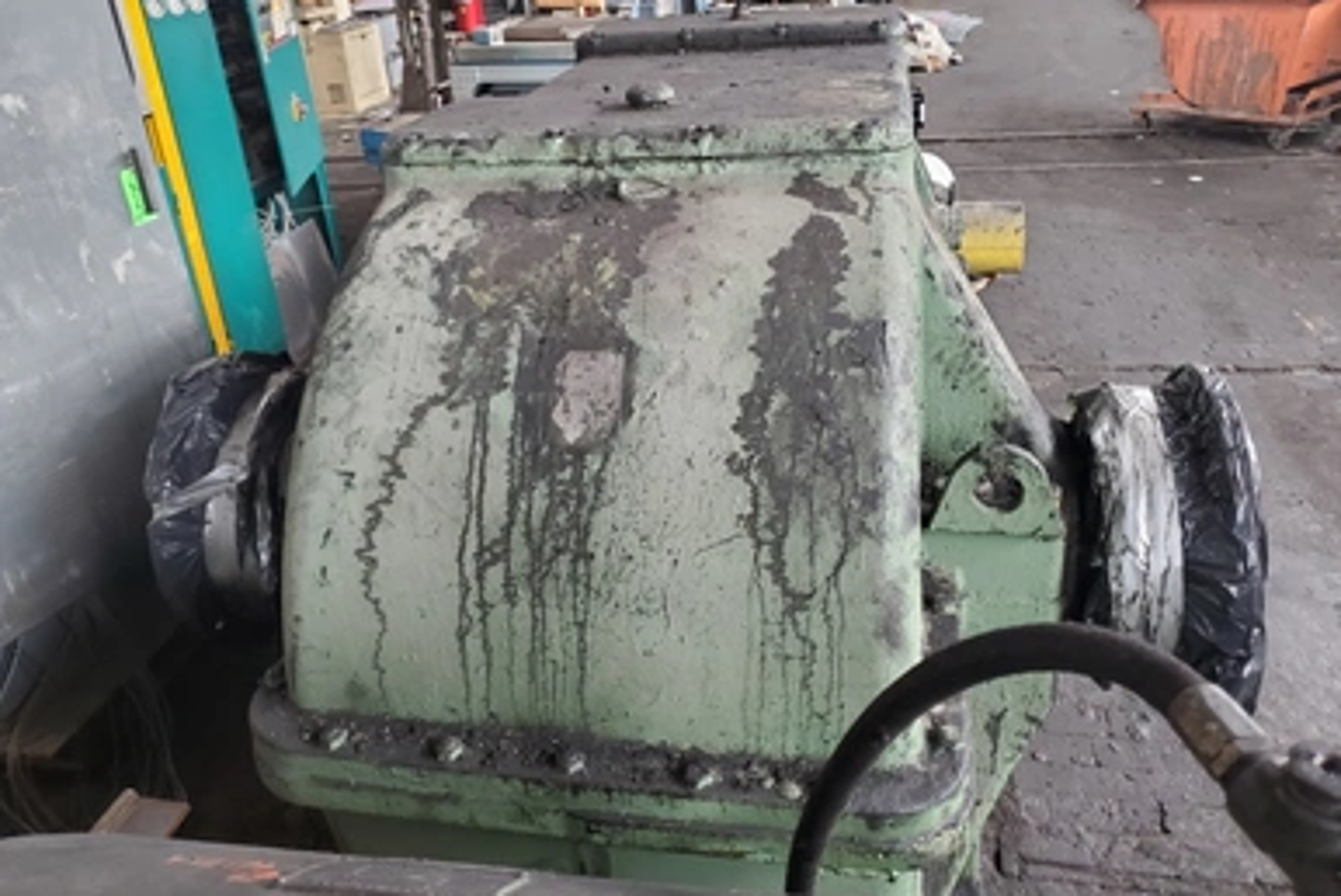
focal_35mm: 28
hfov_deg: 65.4
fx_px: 1044
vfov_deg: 46.4
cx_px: 660
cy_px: 392
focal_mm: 4.3
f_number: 1.5
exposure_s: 1/50
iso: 320
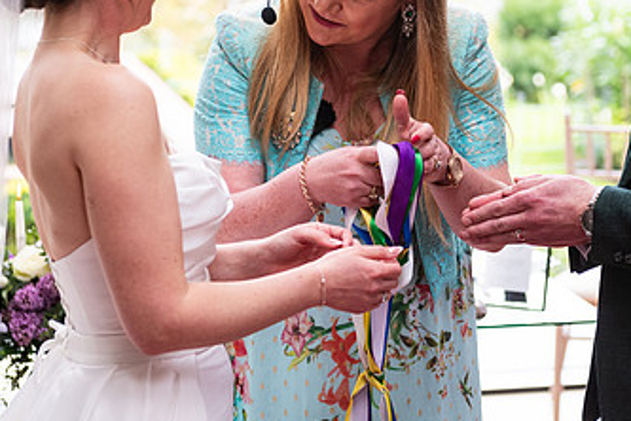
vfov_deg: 11.2
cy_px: 103
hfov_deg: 16.7
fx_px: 2138
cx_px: 485
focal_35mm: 122
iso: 500
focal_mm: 70
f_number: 3.5
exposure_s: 1/200
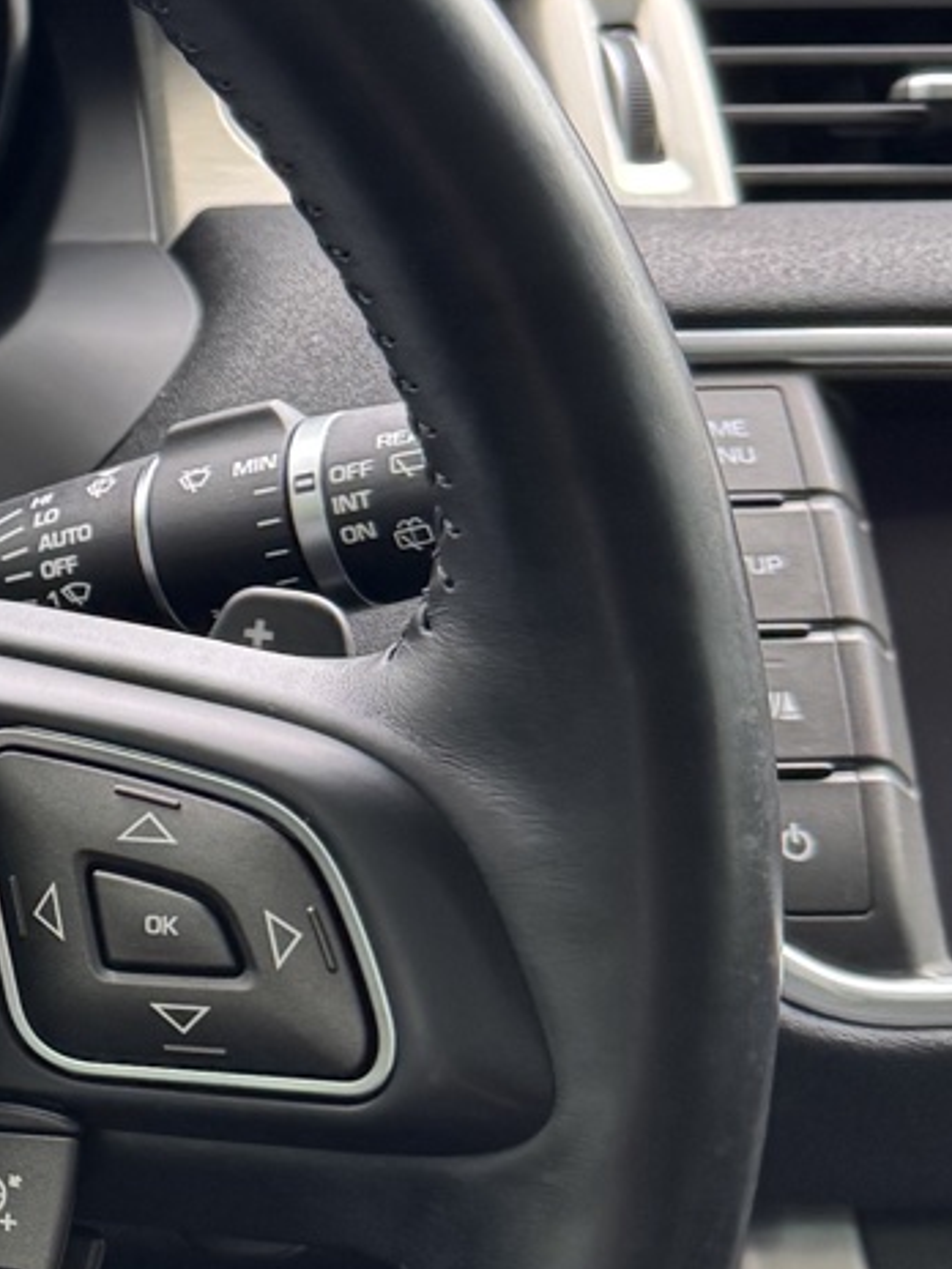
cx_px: -829
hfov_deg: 14.1
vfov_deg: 21.5
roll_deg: +0.6
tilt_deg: -20.4
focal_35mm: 91
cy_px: 678
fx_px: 3337
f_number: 1.78
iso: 160
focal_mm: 6.76
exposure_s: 1/121
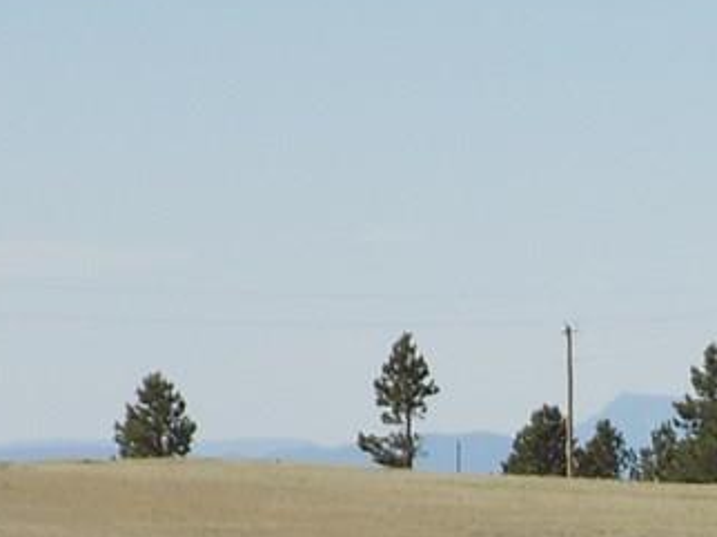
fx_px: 8693
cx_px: 971
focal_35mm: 420
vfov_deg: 3.5
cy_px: 793
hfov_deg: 4.7
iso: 80
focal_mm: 23.4
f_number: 5
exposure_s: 1/500
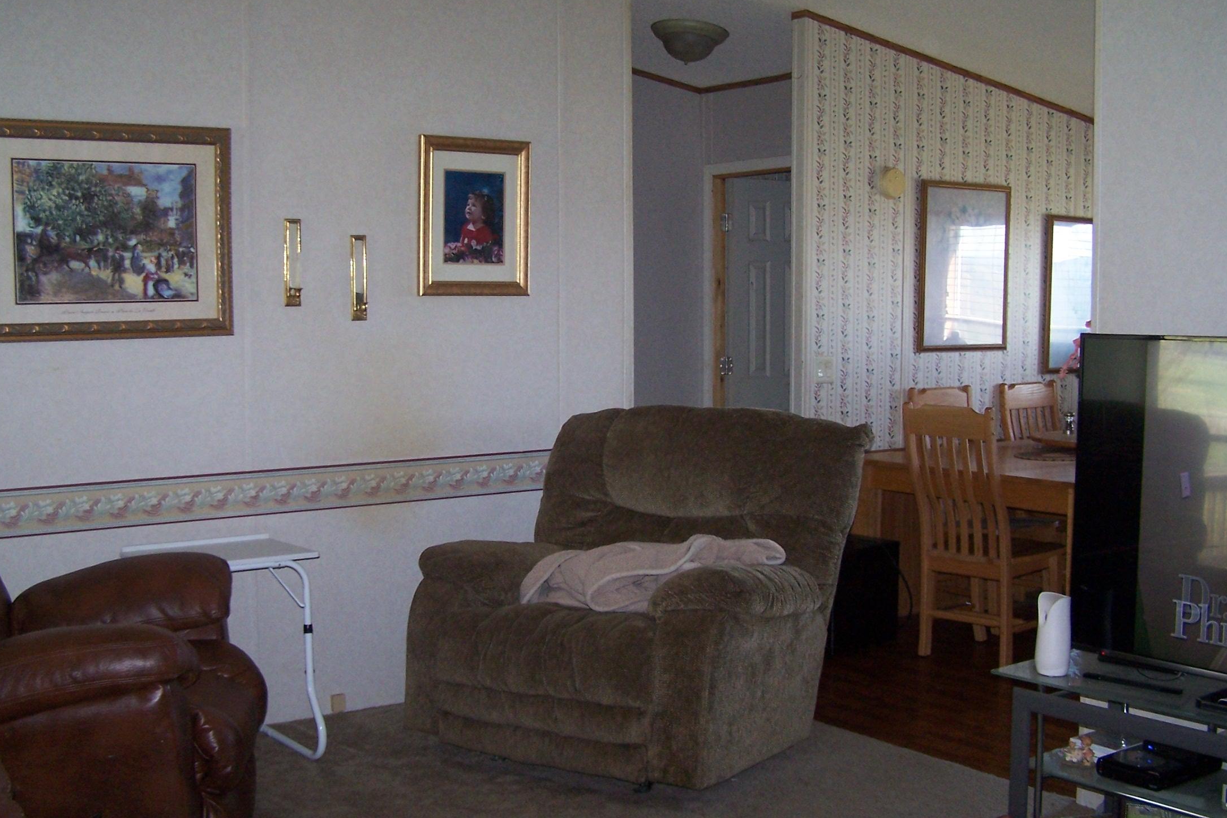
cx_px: 593
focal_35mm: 42
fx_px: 1431
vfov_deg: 31.9
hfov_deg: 46.4
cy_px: 402
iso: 140
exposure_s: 1/60
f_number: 2.8
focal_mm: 6.3
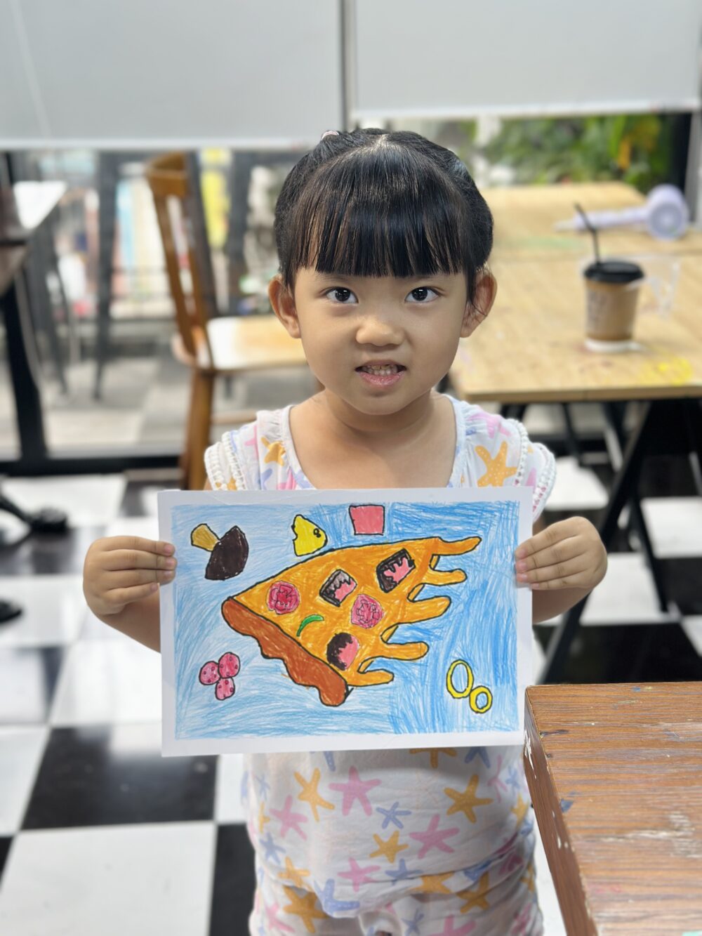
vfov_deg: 39.7
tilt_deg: -20.9
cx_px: 351
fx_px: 1298
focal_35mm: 48
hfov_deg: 30.3
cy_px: 468
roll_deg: +0.4
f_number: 1.78
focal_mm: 6.86
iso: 64
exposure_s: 1/100
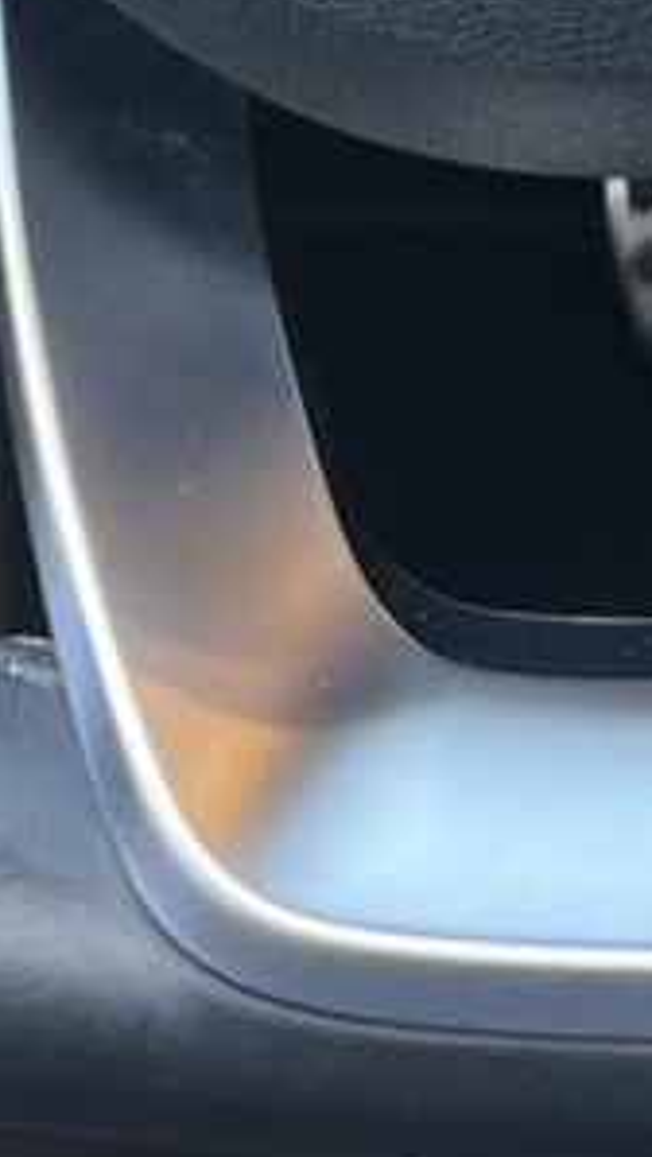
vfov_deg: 13.1
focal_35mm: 146
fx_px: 4480
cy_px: -990
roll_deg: -0.8
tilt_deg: -23.8
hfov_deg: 8.3
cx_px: 675
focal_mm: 5.1
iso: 100
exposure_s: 1/114
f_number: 1.6
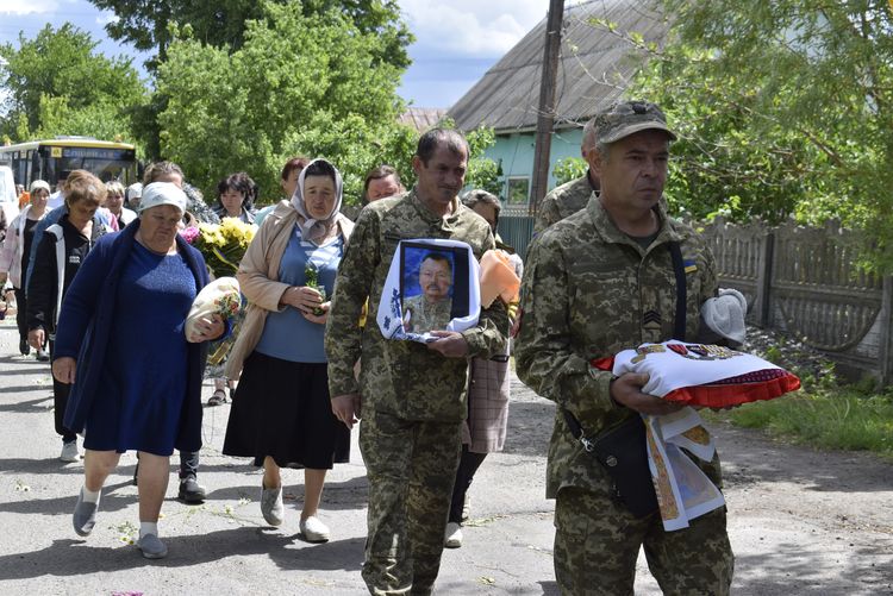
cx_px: 446
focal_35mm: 72
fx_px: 1787
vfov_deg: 19.0
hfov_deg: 28.1
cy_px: 298
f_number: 9
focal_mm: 48
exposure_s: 1/320
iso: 200
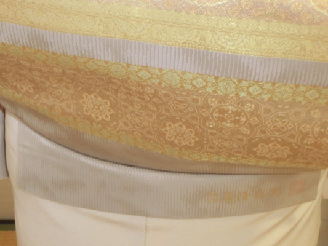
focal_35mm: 60
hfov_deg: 32.2
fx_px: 569
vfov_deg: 24.4
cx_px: 164
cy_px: 124
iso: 400
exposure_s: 1/25
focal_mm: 7.15
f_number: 4
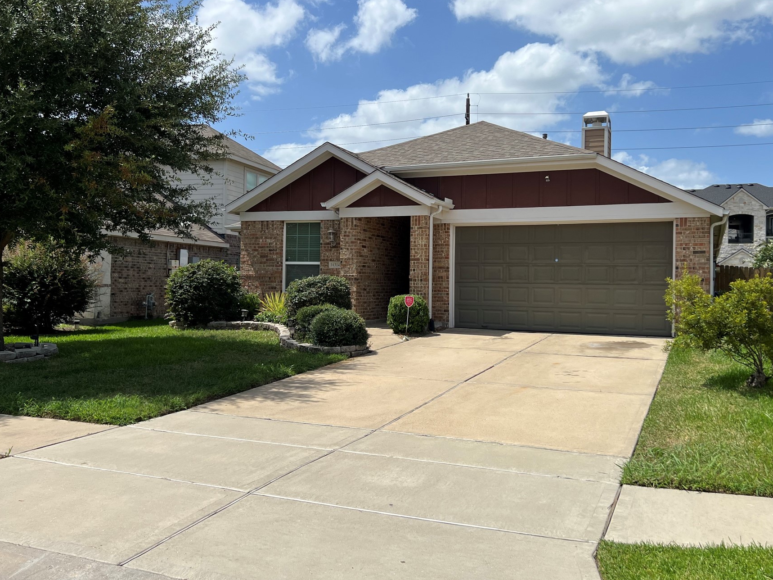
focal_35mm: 31
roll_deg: -0.6
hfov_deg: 58.2
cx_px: 434
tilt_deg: +1.3
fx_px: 692
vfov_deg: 45.4
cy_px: 276
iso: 50
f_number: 1.5
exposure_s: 1/6579
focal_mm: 5.7
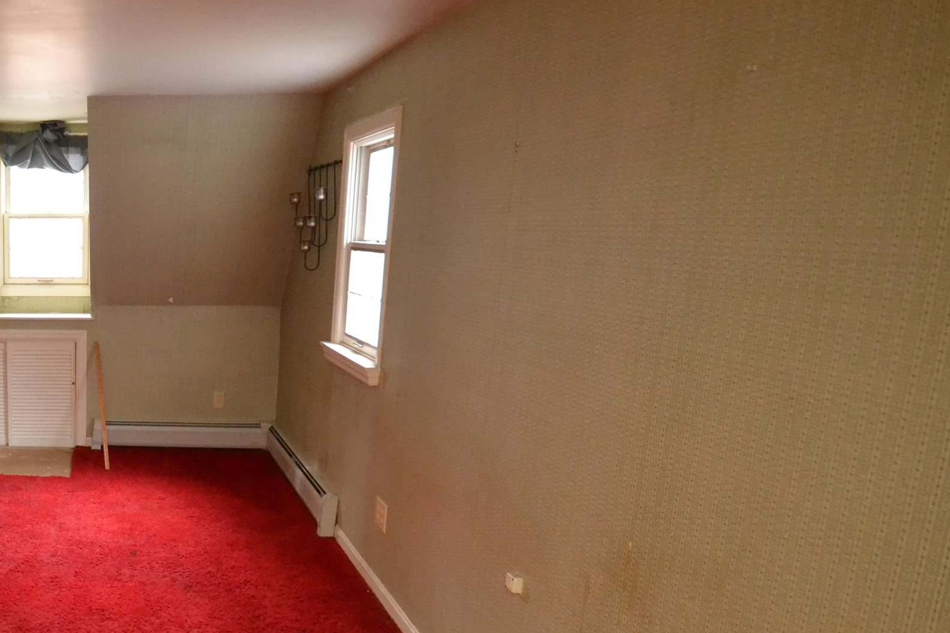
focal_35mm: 29
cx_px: 49
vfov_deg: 44.9
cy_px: 339
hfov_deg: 53.3
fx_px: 765
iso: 3200
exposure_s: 1/60
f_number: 3.5
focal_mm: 10
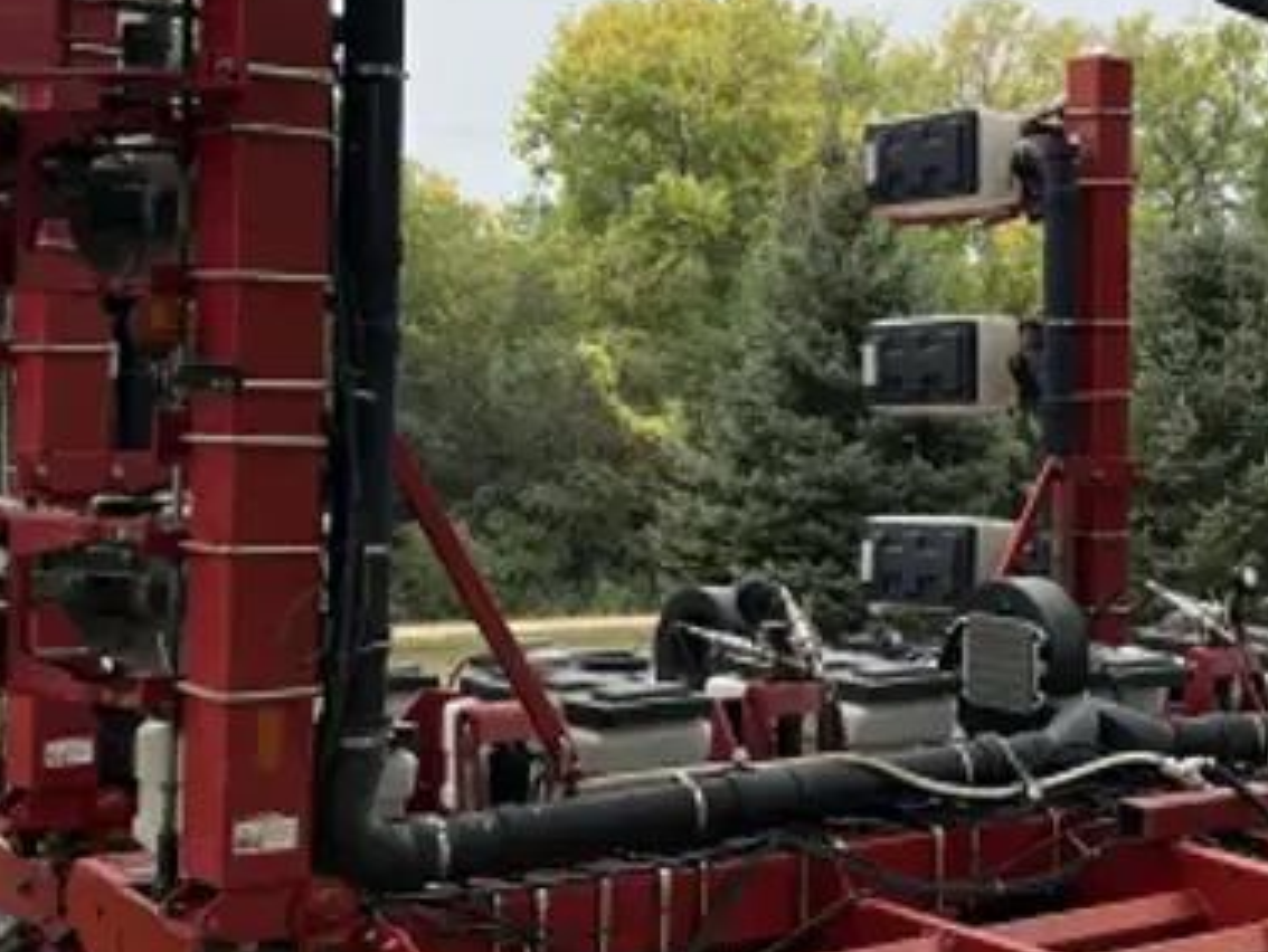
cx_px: 902
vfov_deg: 22.3
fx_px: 2419
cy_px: 406
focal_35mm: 66
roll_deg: +1.8
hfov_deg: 29.1
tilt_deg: +1.6
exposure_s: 1/2994
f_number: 1.5
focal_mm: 5.7
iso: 50
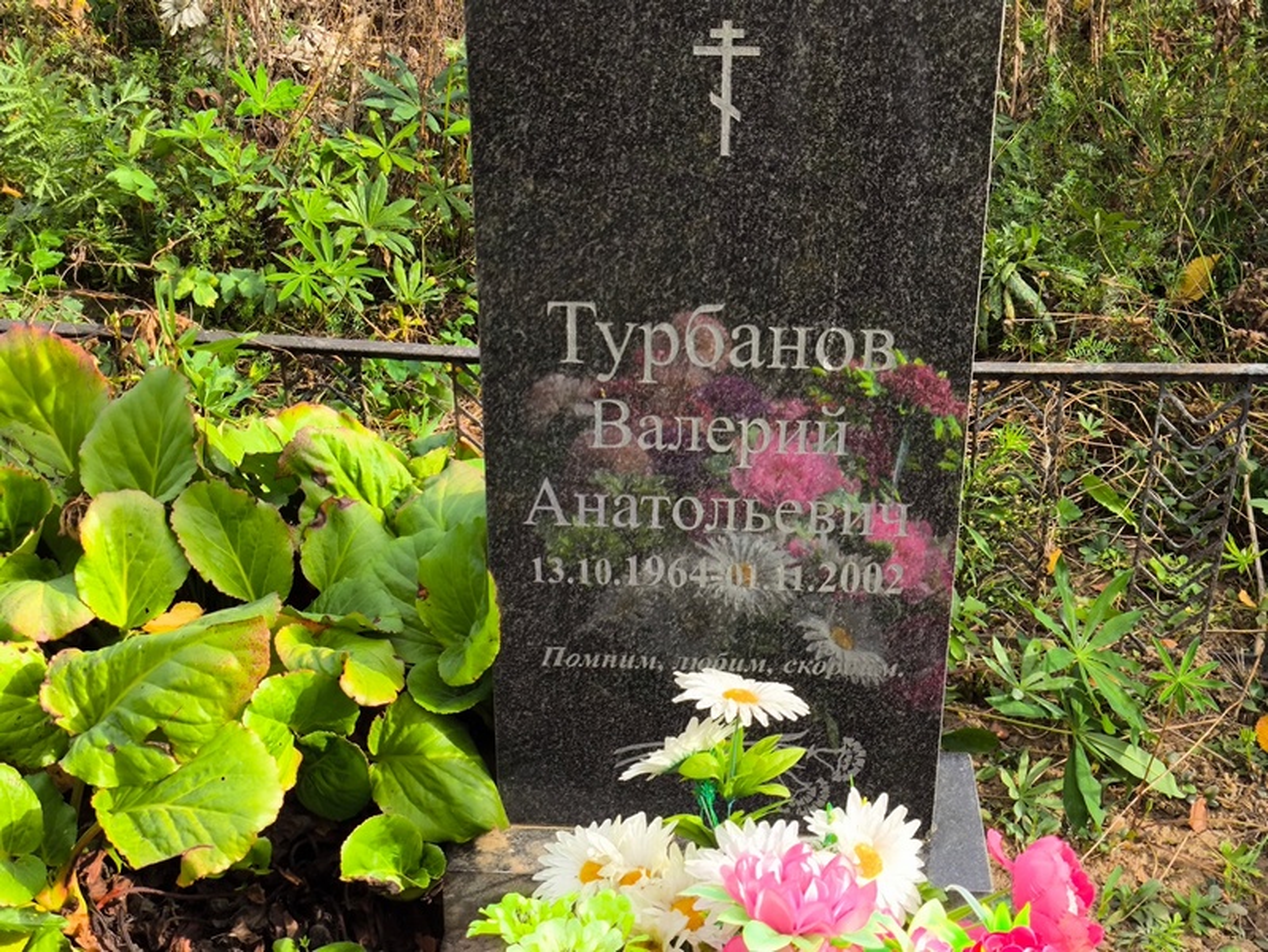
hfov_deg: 38.2
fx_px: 1832
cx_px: 634
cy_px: 476
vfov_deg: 29.1
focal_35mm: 50
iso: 50
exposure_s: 1/477
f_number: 1.7
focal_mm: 4.71
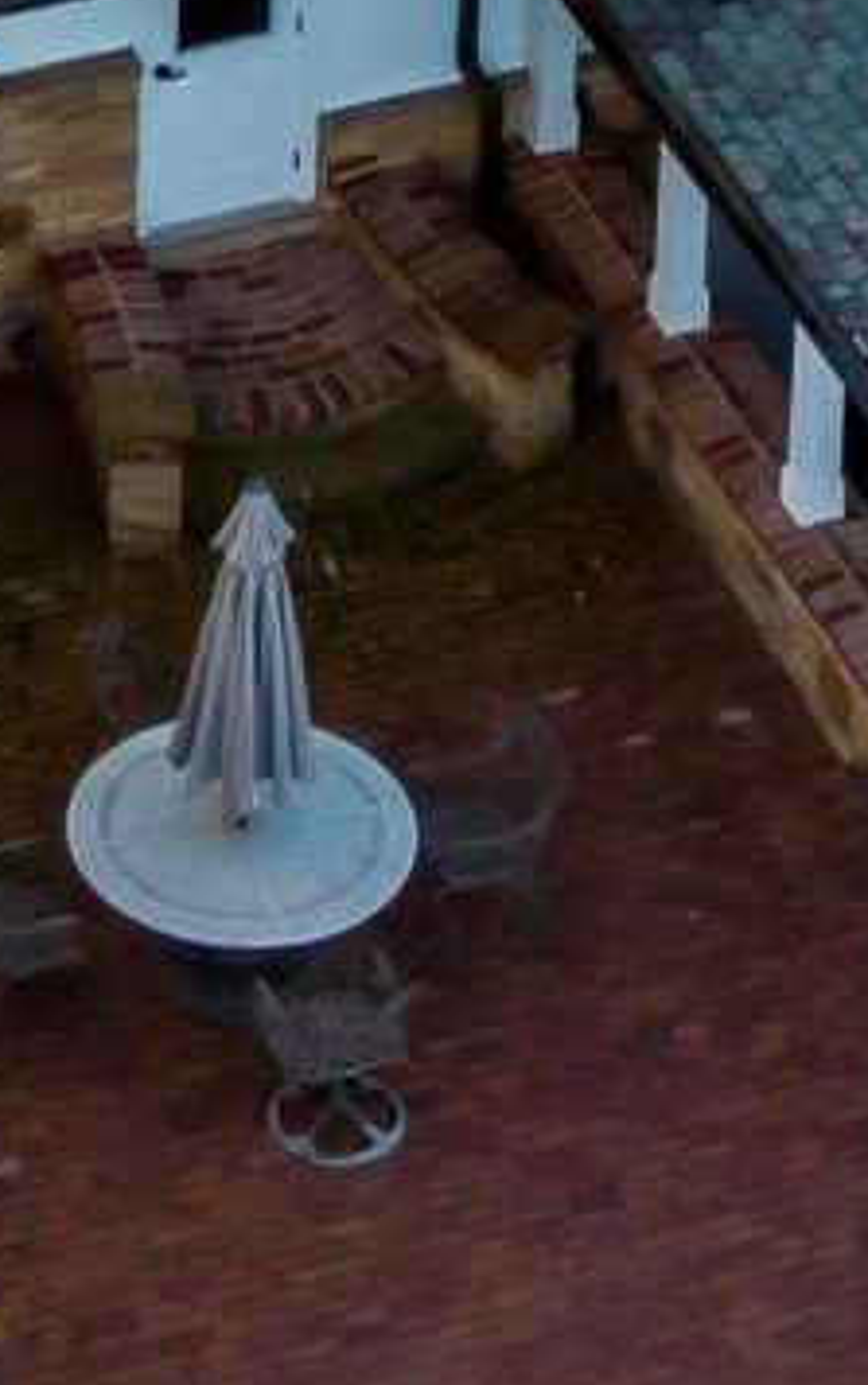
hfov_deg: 5.1
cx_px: -557
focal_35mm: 256
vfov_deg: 7.8
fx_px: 9674
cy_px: -1410
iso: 100
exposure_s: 1/320
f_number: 3.6
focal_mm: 7.39
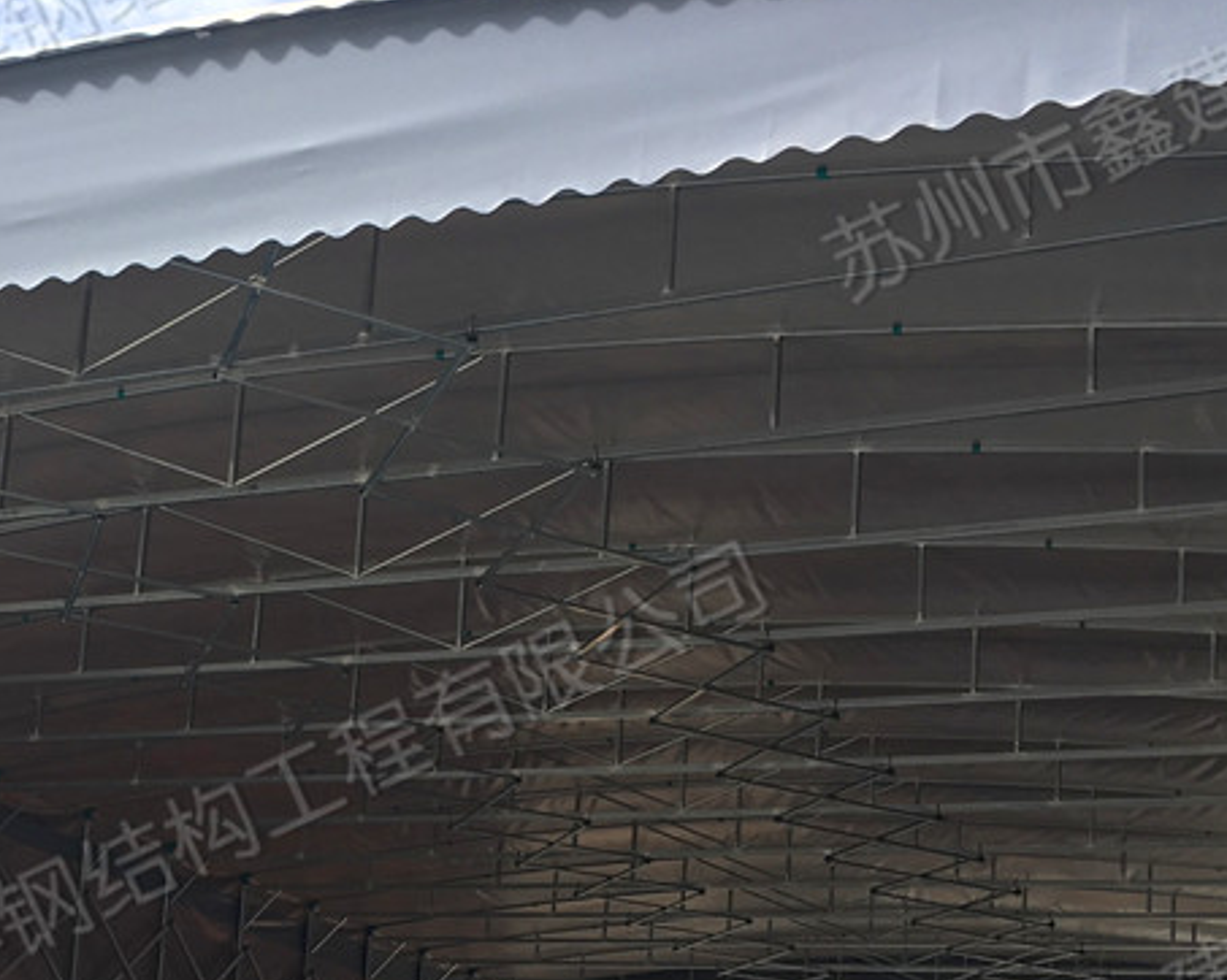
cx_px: 130
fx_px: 2323
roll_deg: -5.8
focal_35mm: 64
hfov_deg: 28.5
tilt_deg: +10.3
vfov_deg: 23.3
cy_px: 869
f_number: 2.2
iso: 25
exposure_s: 1/785
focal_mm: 4.15
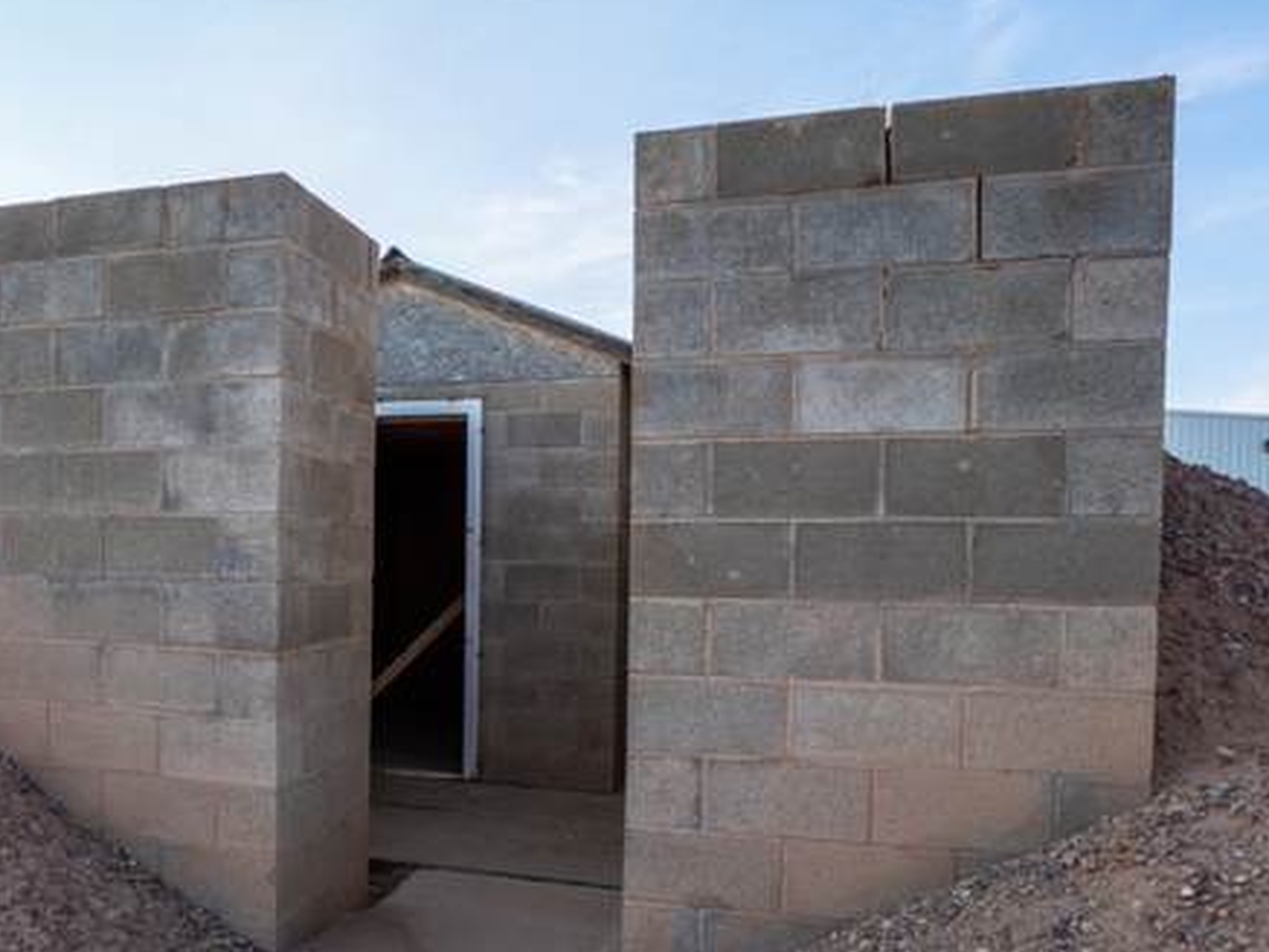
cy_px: 584
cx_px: 381
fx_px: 1063
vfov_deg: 47.9
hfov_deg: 59.6
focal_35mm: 29
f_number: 2.8
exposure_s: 1/640
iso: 100
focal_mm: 18
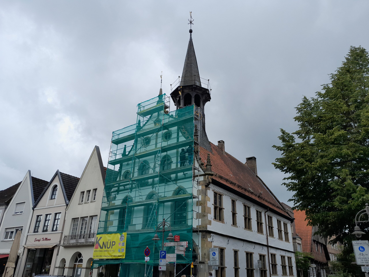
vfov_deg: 53.1
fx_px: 277
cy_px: 138
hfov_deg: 67.3
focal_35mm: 26
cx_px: 184
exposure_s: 1/1412
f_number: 1.8
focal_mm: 4
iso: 40
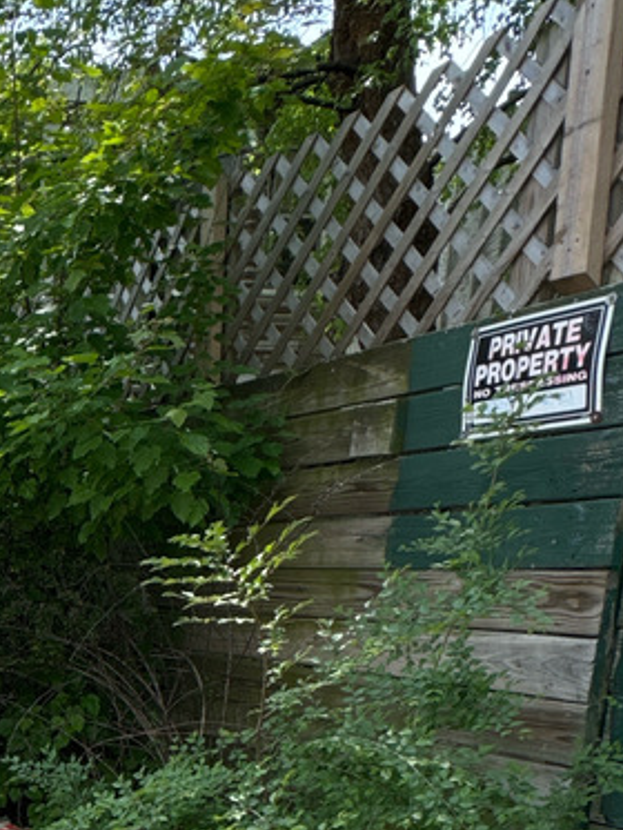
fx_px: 1079
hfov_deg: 25.6
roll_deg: +1.6
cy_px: 814
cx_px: -269
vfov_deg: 37.9
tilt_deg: -14.3
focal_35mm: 45
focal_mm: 2.22
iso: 40
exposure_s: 1/479
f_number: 2.2
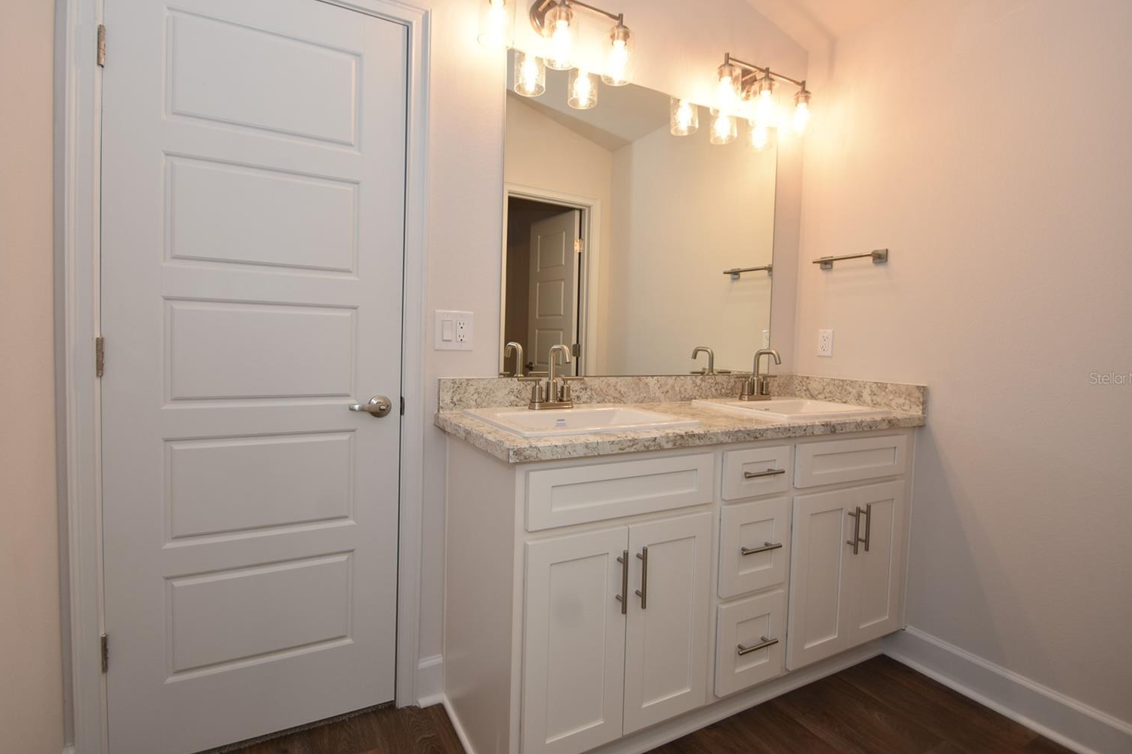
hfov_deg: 96.7
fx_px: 503
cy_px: 378
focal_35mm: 16
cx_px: 553
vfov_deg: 73.7
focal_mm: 10
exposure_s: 1/100
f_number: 5
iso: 200
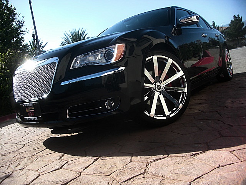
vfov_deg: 39.7
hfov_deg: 51.4
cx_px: 123
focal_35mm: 36
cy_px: 92
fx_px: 256
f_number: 2.8
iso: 50
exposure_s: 1/500
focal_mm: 6.3
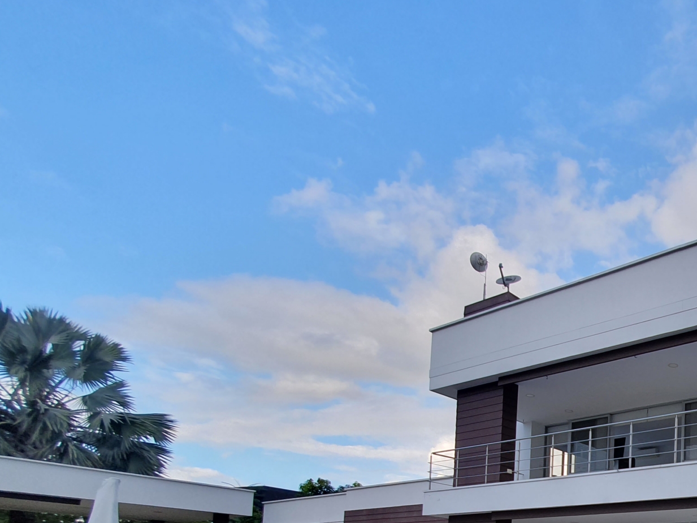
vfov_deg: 43.1
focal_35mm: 27
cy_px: 538
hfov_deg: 53.1
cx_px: 681
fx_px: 543
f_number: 2.2
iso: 50
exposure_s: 1/282
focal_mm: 1.8
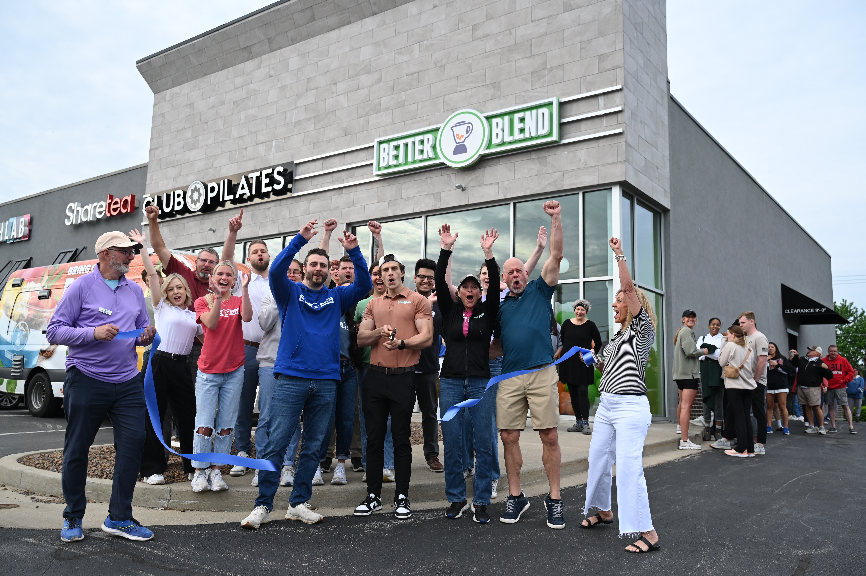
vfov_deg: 42.3
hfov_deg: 60.3
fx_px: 745
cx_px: 433
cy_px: 288
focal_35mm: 31
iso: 500
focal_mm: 31
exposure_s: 1/1600
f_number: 4.5
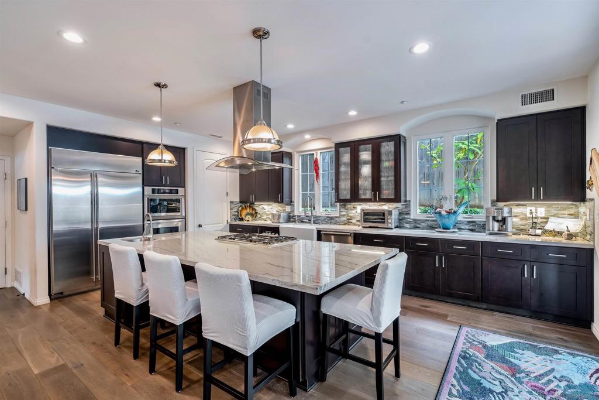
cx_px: 300
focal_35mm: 16
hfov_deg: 96.7
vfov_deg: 73.8
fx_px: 266
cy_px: 200
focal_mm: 16
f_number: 6.3
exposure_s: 1/1.25
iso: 100
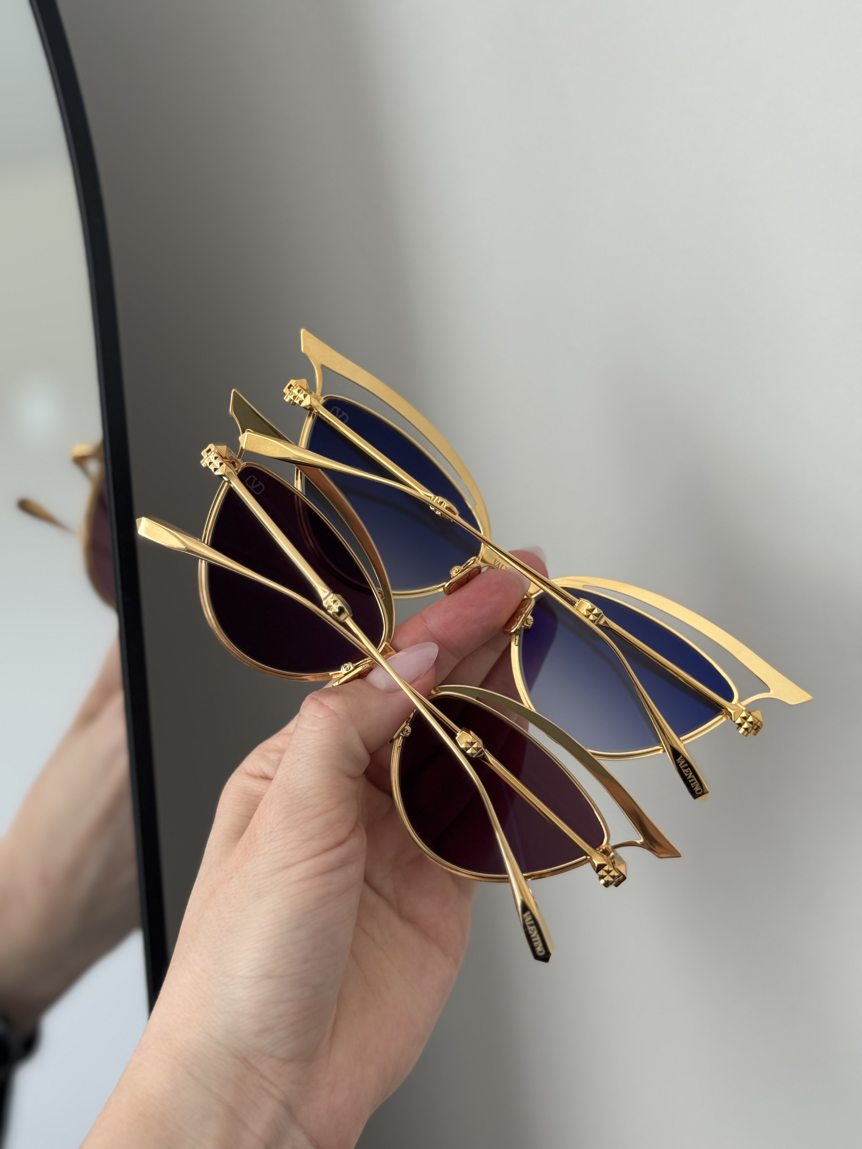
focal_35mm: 48
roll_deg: -1.3
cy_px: 574
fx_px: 1594
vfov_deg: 39.7
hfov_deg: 30.3
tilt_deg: -17.2
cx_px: 431
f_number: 1.78
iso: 64
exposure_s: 1/121
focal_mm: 6.76
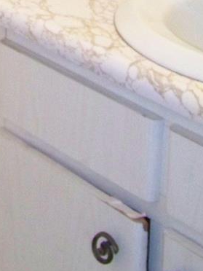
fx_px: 1040
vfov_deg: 13.3
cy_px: -224
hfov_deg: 10.7
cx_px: -101
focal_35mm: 133
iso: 640
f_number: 2.8
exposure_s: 1/30
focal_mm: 5.85
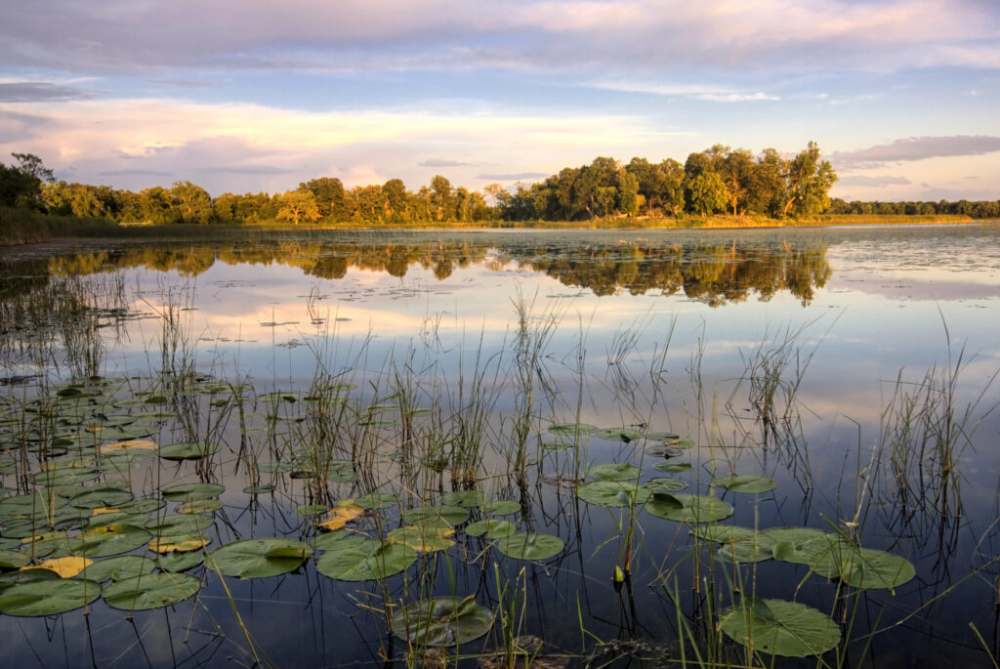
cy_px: 334
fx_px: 834
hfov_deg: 61.9
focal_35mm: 30
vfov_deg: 43.7
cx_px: 500
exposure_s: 1.1
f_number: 18
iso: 100
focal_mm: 20
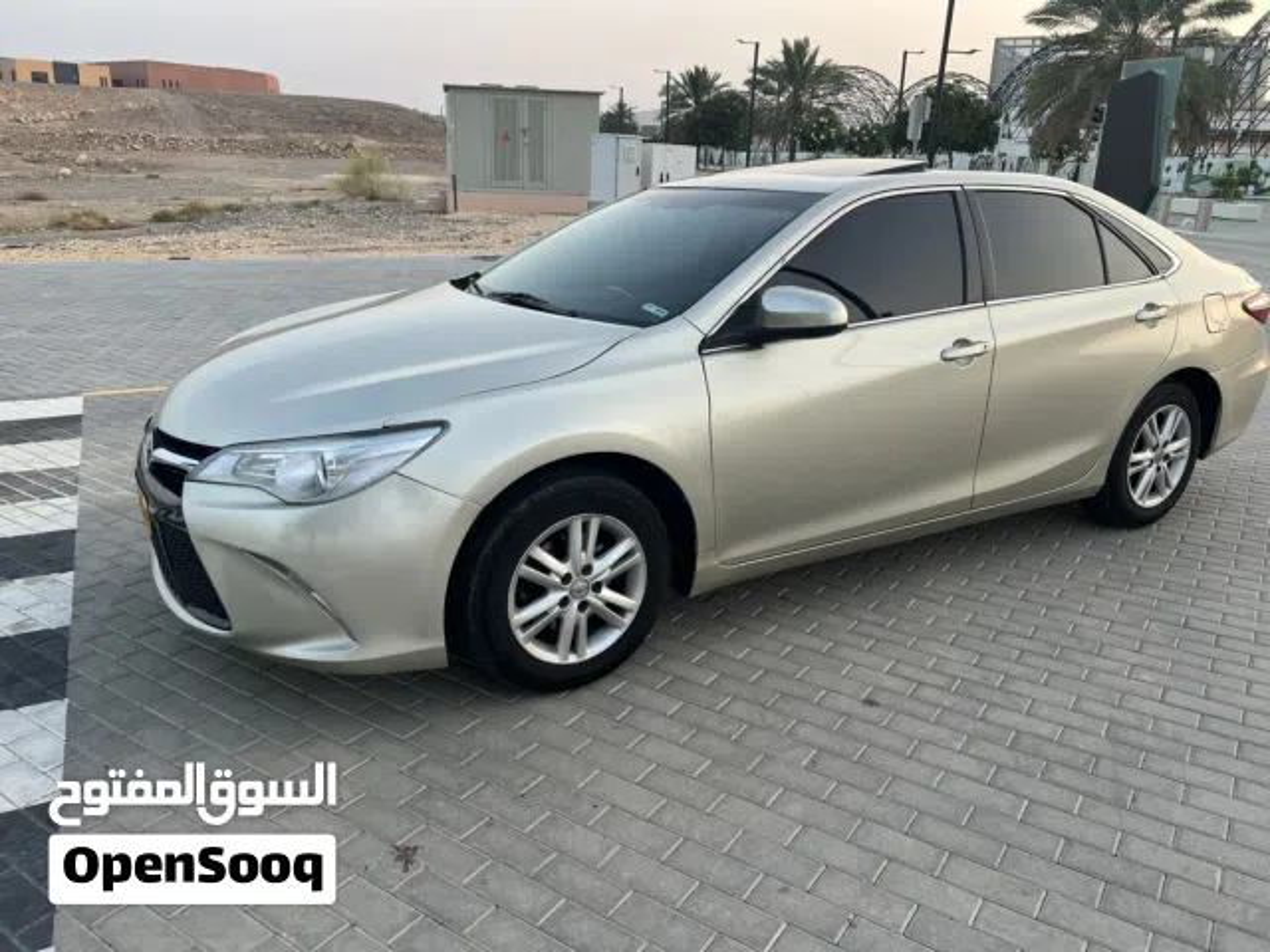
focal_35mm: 26
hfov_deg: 67.3
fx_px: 954
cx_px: 635
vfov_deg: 53.1
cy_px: 476
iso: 40
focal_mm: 5.7
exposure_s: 1/121
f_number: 1.5
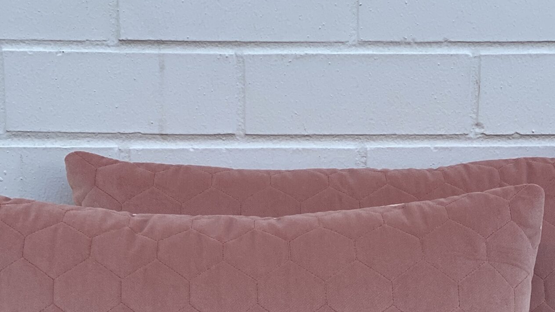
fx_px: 1692
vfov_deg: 10.1
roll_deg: -1.2
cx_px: 288
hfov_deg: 18.6
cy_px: 496
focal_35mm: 115
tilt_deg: -19.4
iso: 20
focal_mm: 6
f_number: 2
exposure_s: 1/210
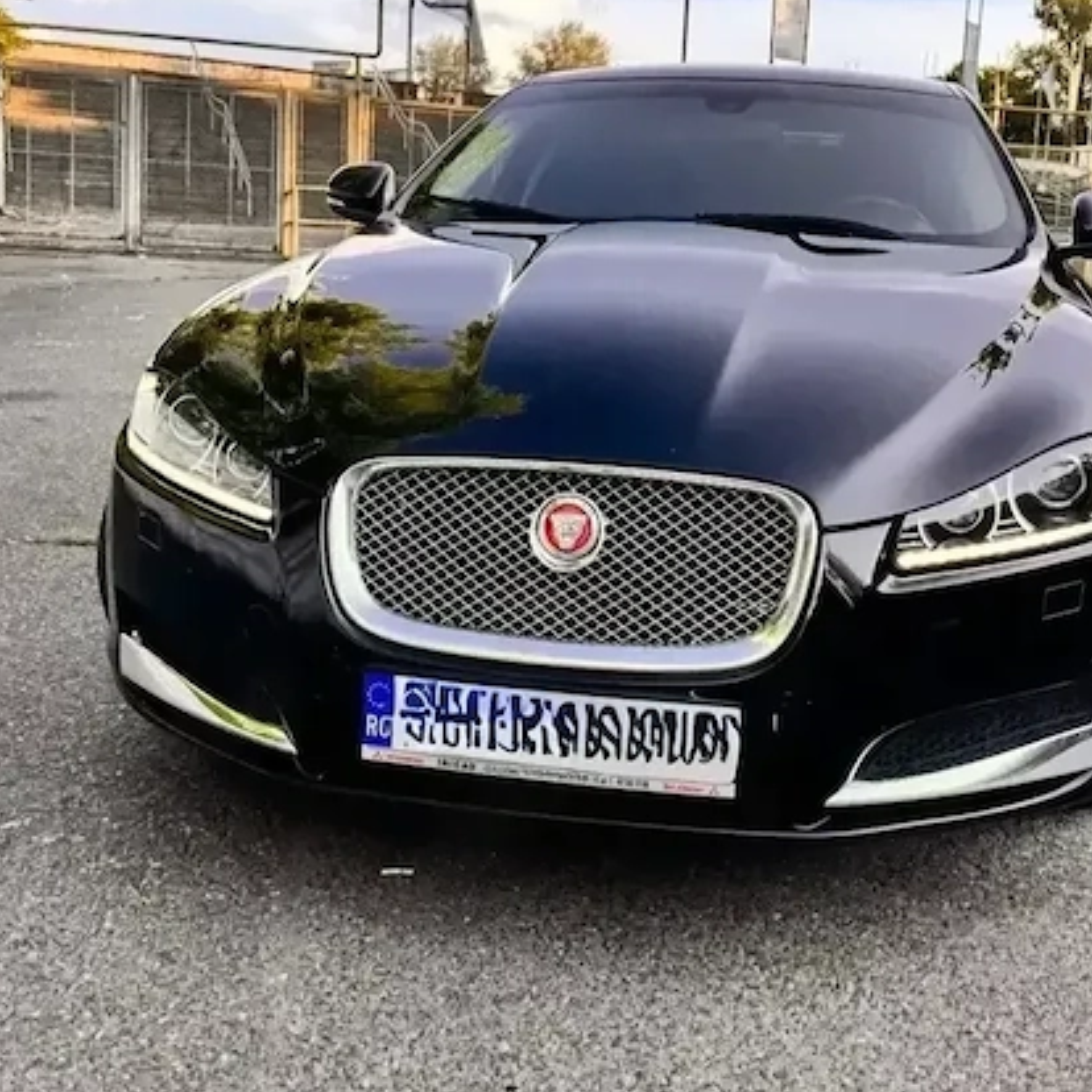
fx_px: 1463
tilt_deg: -6.0
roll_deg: -2.6
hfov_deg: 40.8
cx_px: 636
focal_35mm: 41
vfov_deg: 40.8
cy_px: 446
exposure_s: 1/1818
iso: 80
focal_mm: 6.76
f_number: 1.78
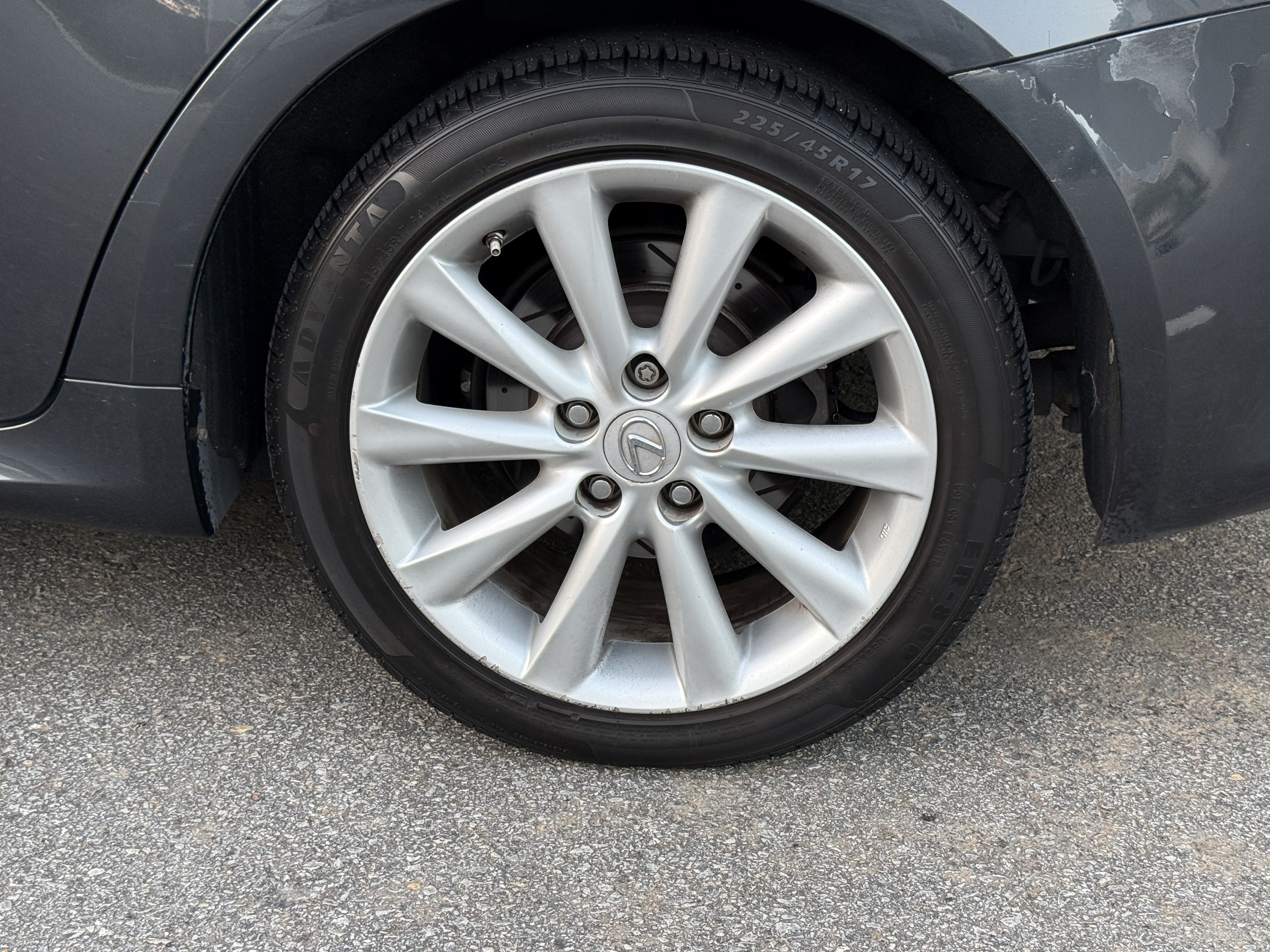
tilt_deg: -20.7
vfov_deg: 28.6
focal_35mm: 51
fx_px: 1871
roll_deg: +0.3
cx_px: 664
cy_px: 468
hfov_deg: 37.5
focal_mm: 6.76
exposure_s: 1/60
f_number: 1.78
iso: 125
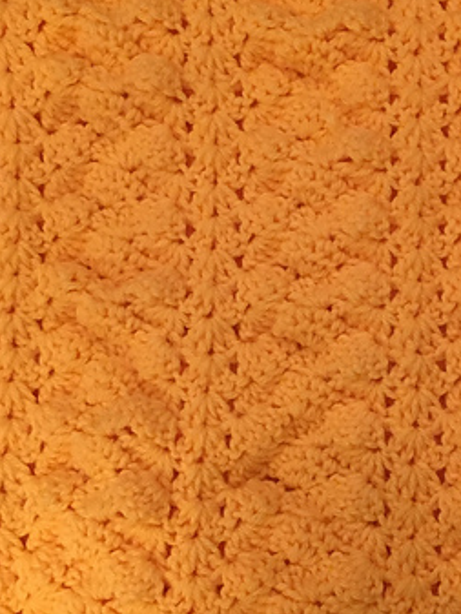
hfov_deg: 26.0
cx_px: 388
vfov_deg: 34.9
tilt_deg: -78.9
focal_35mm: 55
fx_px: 976
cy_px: 317
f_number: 2.2
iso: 200
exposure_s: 1/15
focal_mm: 4.15
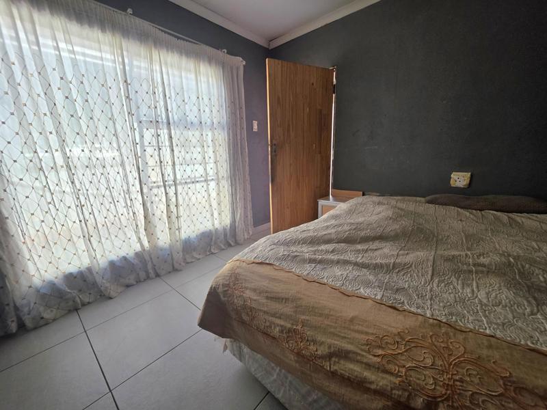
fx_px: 205
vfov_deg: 89.9
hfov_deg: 106.2
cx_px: 274
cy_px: 205
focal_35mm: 13
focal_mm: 2.2
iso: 160
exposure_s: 1/370
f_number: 1.9
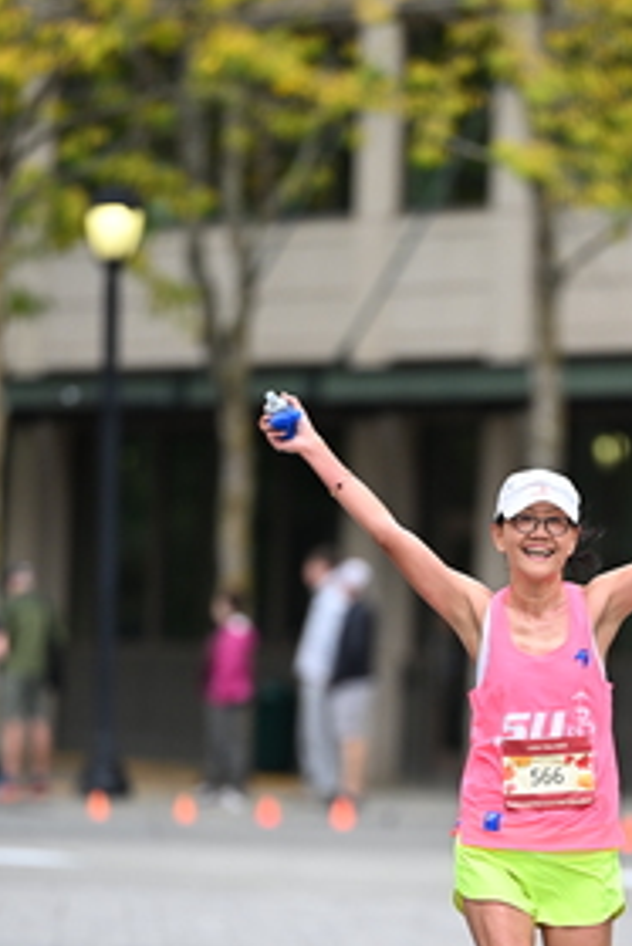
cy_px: 605
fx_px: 10335
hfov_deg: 3.5
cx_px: 529
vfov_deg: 5.2
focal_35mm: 393
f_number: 2.8
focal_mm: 200
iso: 640
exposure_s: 1/2000
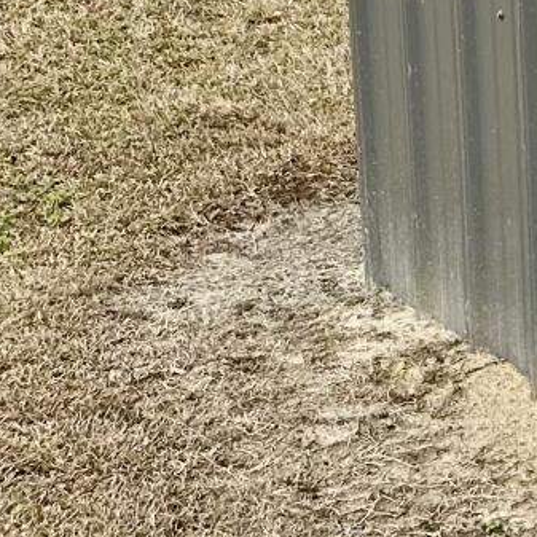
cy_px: -27
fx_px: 2211
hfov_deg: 11.9
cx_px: 1162
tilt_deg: -10.2
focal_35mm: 126
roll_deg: +1.3
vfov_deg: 13.6
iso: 80
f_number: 1.78
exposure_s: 1/1050
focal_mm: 6.86
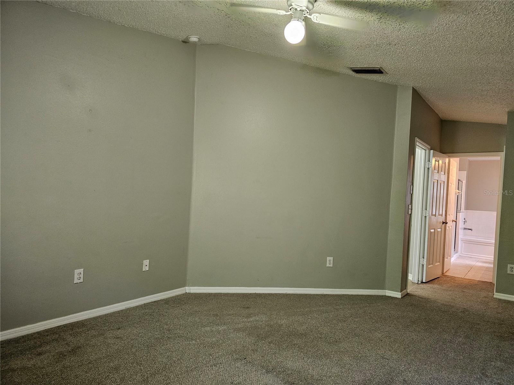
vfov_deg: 58.9
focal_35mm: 23
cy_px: 192
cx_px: 257
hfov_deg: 73.9
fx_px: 342
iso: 640
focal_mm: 6.3
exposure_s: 1/120
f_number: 1.7
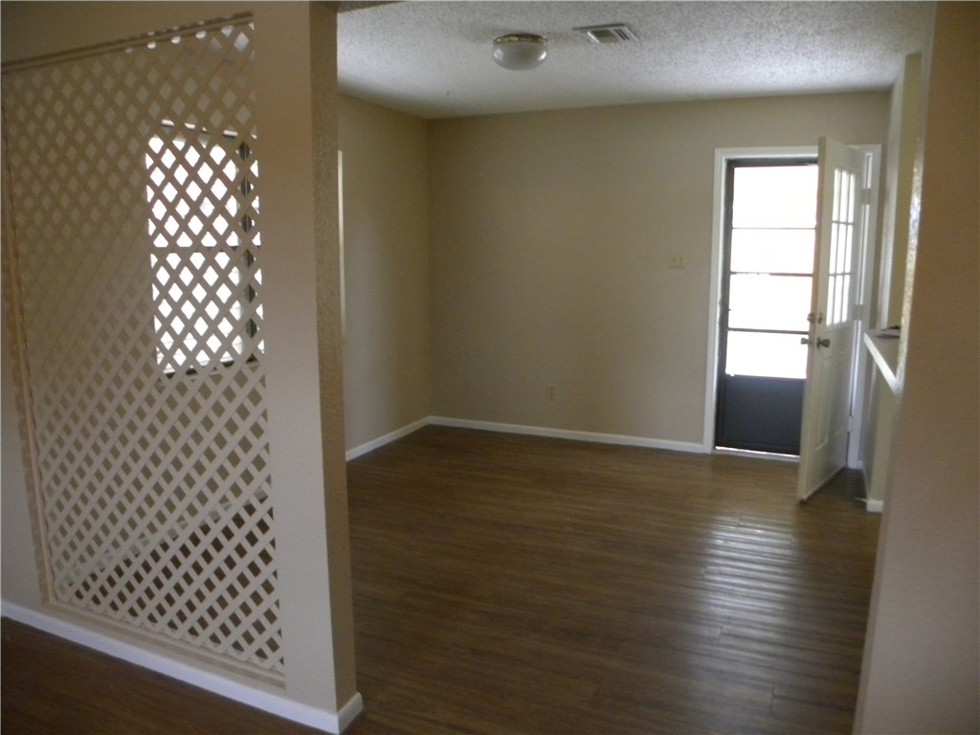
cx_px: 490
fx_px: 736
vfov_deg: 53.1
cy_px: 368
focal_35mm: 26
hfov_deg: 67.3
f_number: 2.8
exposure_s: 1/37.8
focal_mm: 4.6
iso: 400
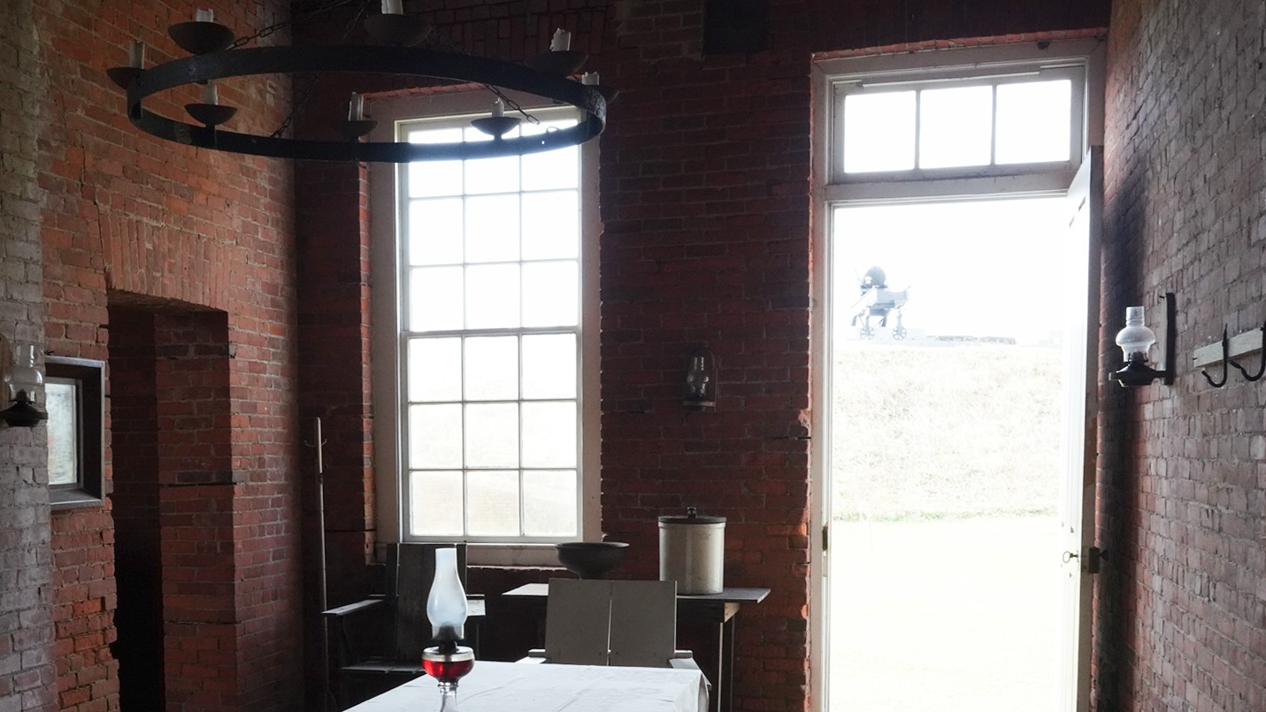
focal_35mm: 41
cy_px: 557
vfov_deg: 28.5
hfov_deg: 49.0
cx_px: 490
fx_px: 1376
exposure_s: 1/80
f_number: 20
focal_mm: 28
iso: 4000
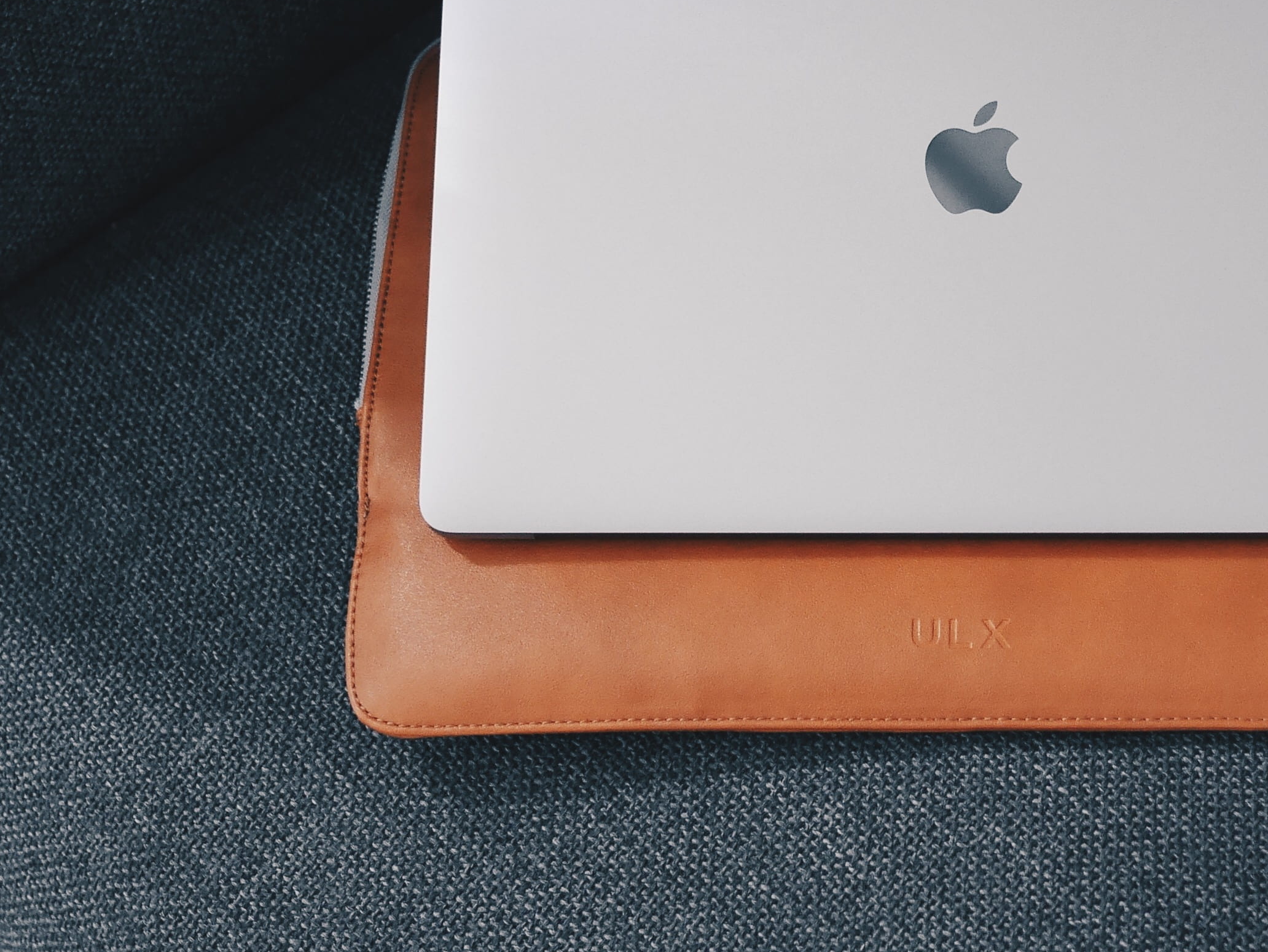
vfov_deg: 16.6
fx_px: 3262
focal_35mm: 89
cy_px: 353
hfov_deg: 21.8
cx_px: 978
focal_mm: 20
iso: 1250
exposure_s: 1/60
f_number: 1.7
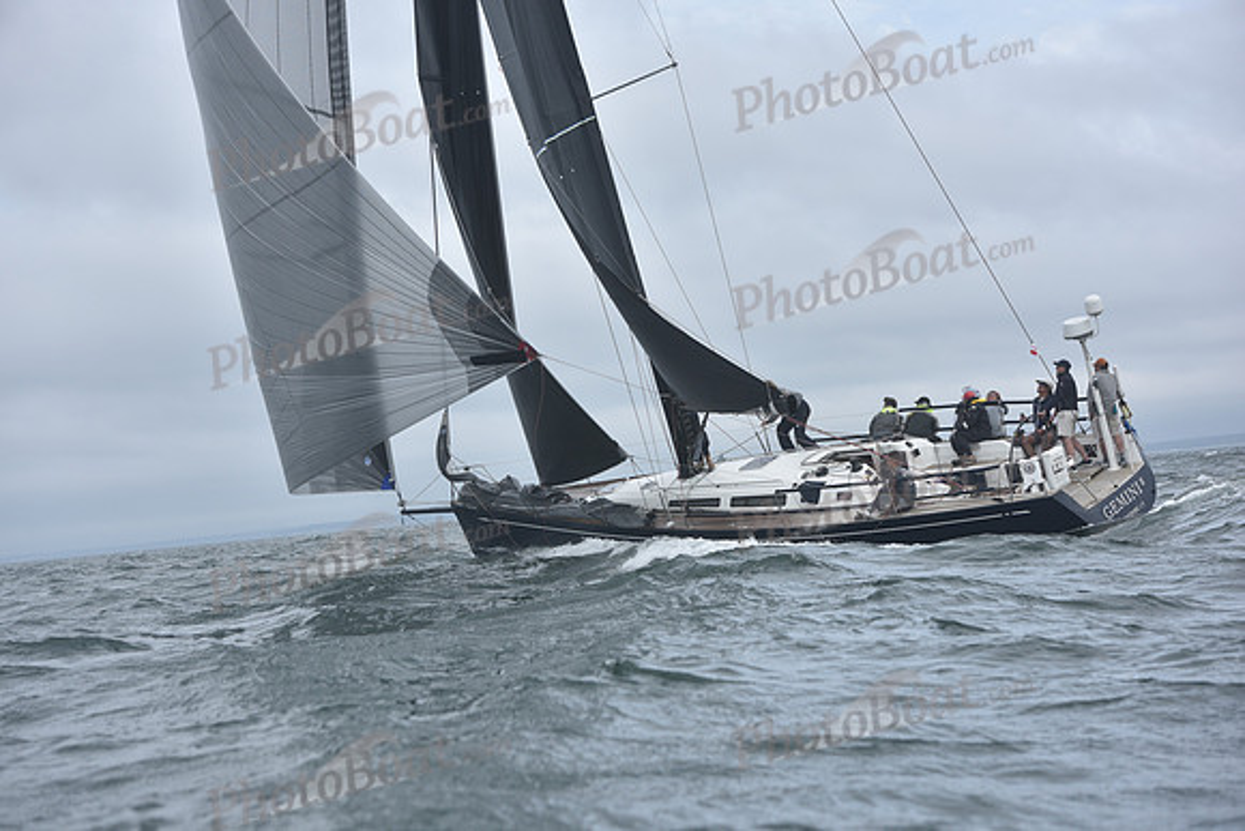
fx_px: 2594
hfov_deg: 27.0
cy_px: 416
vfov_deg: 18.2
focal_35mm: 75
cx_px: 622
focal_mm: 75
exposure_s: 1/1250
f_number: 5
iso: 200
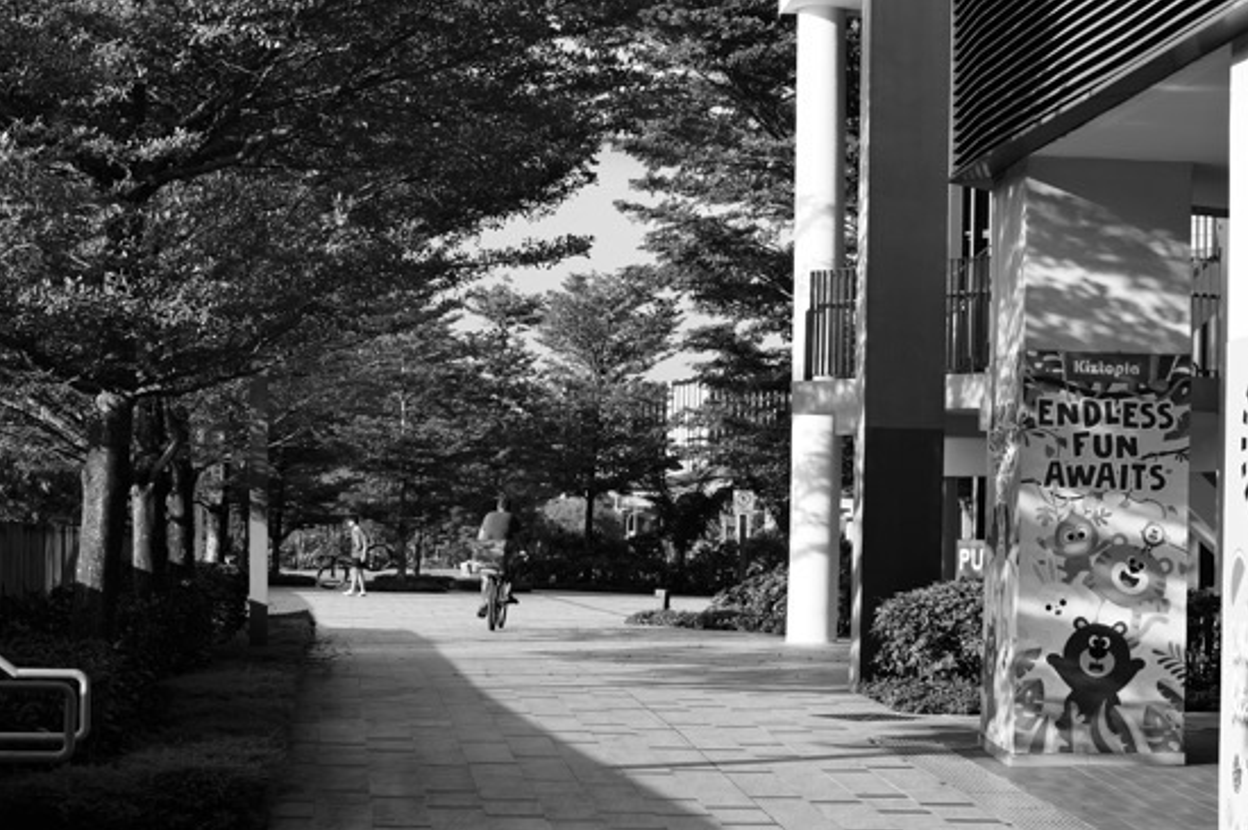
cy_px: 547
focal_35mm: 100
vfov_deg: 13.7
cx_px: 486
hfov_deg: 20.4
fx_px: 3464
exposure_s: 1/320
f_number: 4.5
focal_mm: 43
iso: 100
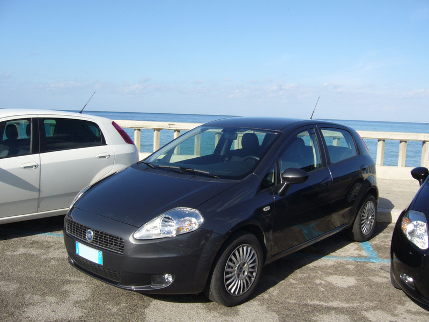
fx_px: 434
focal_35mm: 35
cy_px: 161
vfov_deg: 40.7
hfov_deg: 52.6
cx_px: 214
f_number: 5.6
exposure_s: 1/250
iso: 80
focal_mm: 5.8
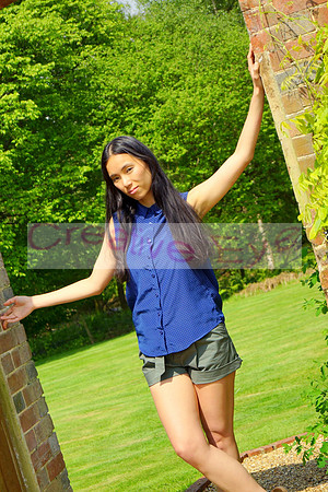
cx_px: 164
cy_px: 246
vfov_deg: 24.6
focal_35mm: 82
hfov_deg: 16.6
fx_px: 1127
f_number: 5.6
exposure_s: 1/1250
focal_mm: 55
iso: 250
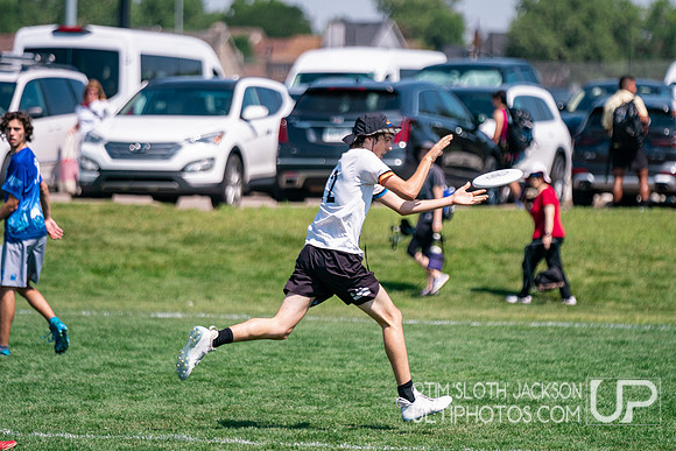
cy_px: 187
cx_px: 351
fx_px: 5270
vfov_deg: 4.9
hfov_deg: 7.3
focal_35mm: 281
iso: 320
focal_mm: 200
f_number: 2.8
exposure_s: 1/6400
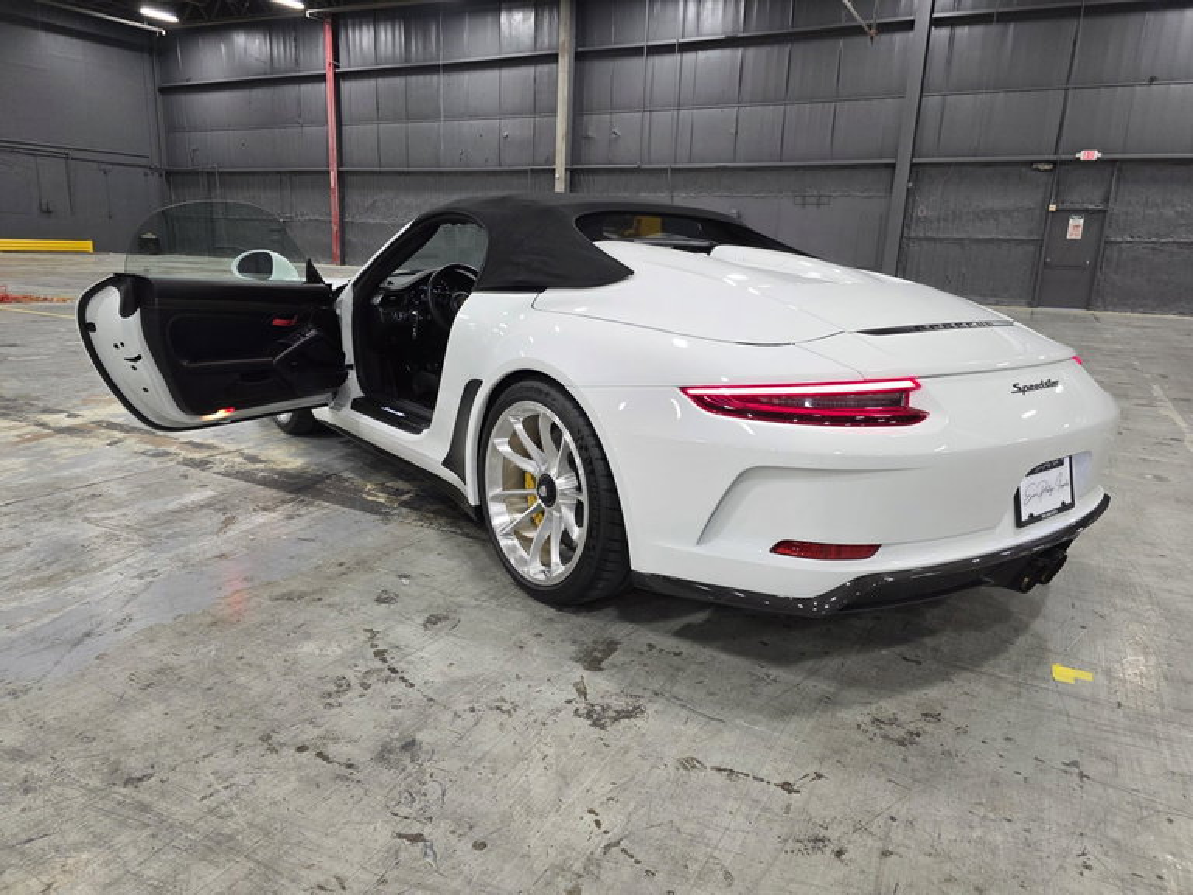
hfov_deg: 73.9
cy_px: 448
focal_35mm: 23
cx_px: 596
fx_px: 793
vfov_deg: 58.9
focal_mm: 6.3
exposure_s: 1/120
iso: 200
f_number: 1.7
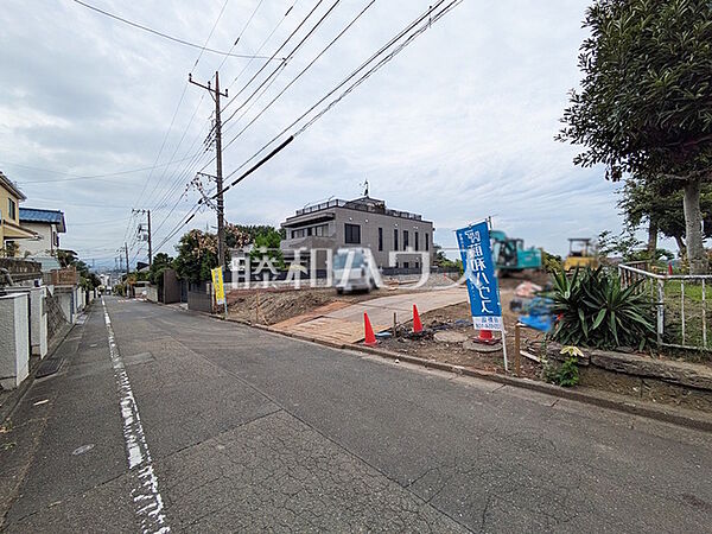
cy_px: 267
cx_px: 356
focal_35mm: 14
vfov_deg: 85.7
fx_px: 288
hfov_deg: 102.1
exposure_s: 1/1689
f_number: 2.2
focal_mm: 1.83
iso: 52
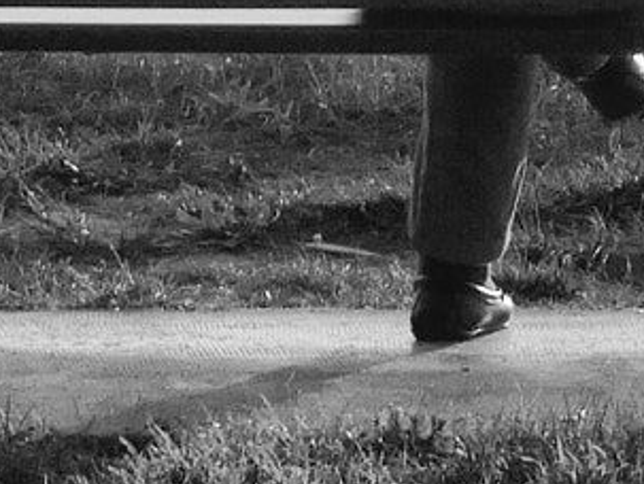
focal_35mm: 567
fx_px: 10561
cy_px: -701
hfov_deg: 3.5
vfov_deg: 2.6
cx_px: 91
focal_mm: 42
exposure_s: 1/640
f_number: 10
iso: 200
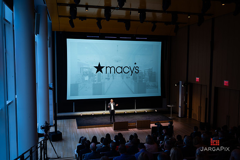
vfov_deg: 41.7
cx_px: 118
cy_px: 79
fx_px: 210
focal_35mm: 31
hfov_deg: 59.6
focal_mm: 30
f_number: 3.2
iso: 160
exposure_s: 1/125
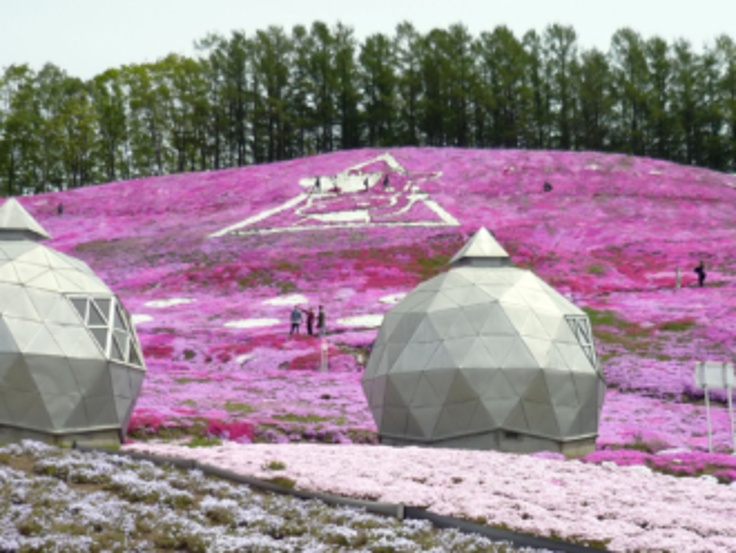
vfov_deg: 24.3
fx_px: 1277
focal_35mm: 60
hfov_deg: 32.1
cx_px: 446
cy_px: 381
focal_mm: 5.5
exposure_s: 1/200
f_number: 8
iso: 100
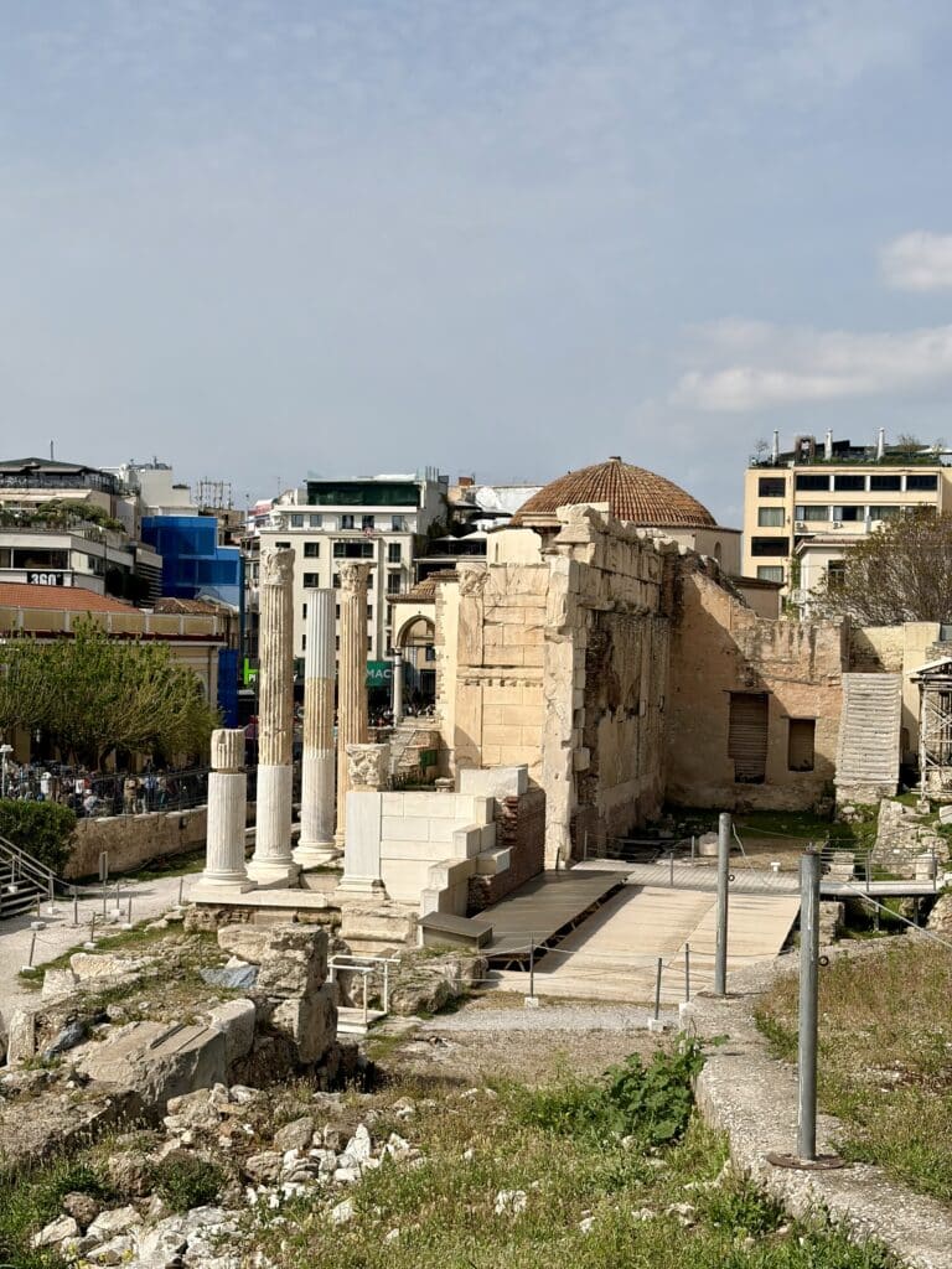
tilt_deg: -0.1
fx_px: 1907
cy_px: 634
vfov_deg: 36.8
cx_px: 476
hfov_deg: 28.0
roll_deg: -1.0
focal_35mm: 52
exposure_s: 1/5348
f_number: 1.6
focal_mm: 5.96
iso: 32
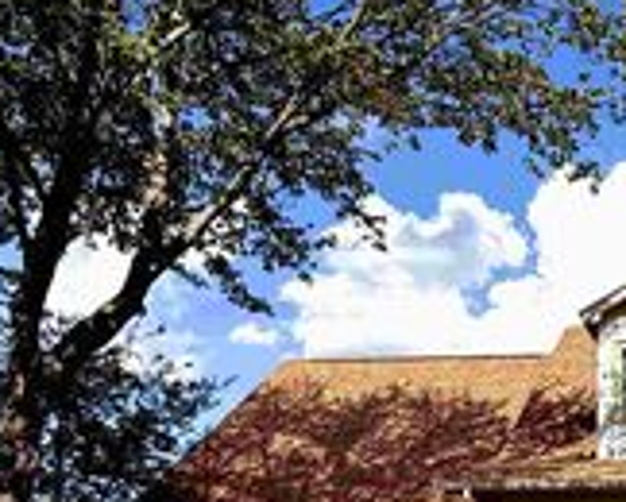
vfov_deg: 26.3
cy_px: 529
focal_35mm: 54
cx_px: 784
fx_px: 1002
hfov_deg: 29.1
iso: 25
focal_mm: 2.22
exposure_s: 1/770
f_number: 2.2
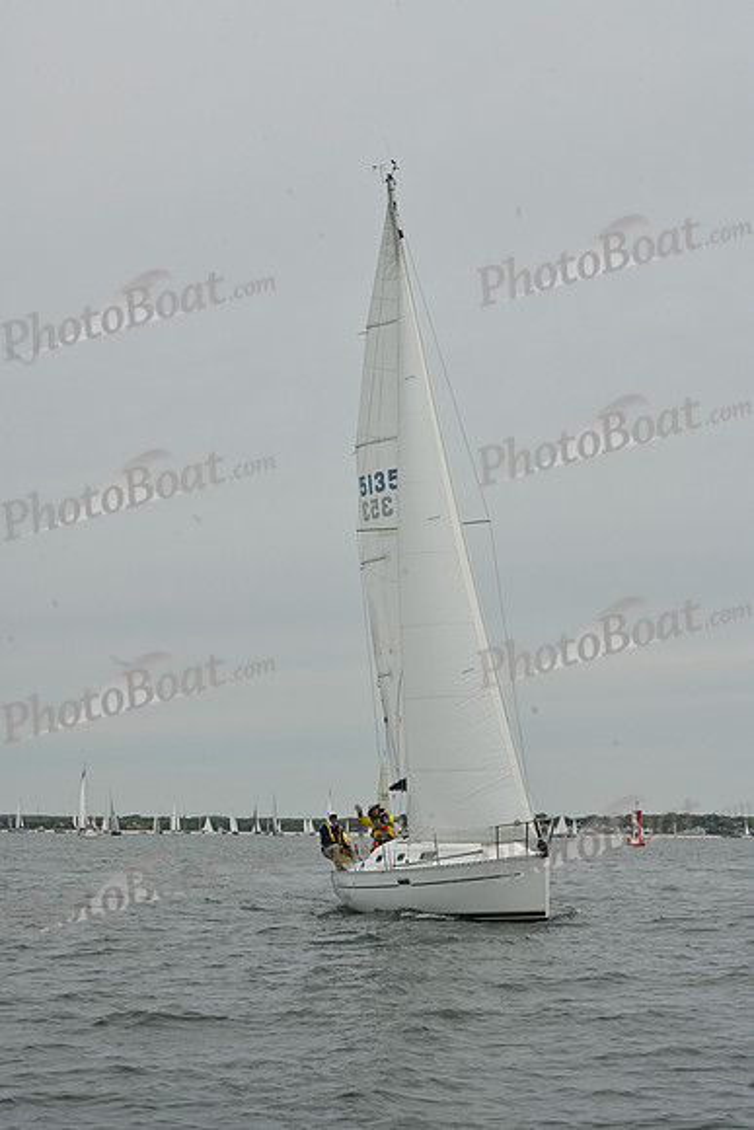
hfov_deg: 16.7
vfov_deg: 24.8
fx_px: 2574
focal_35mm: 82
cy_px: 565
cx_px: 377
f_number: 14
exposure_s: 1/800
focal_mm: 82
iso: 320
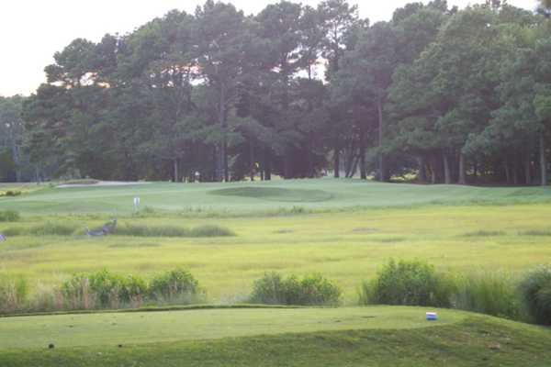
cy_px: 184
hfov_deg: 17.1
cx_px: 276
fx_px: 1837
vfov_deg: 11.4
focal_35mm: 120
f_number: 6.7
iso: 400
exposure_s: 1/60
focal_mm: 80
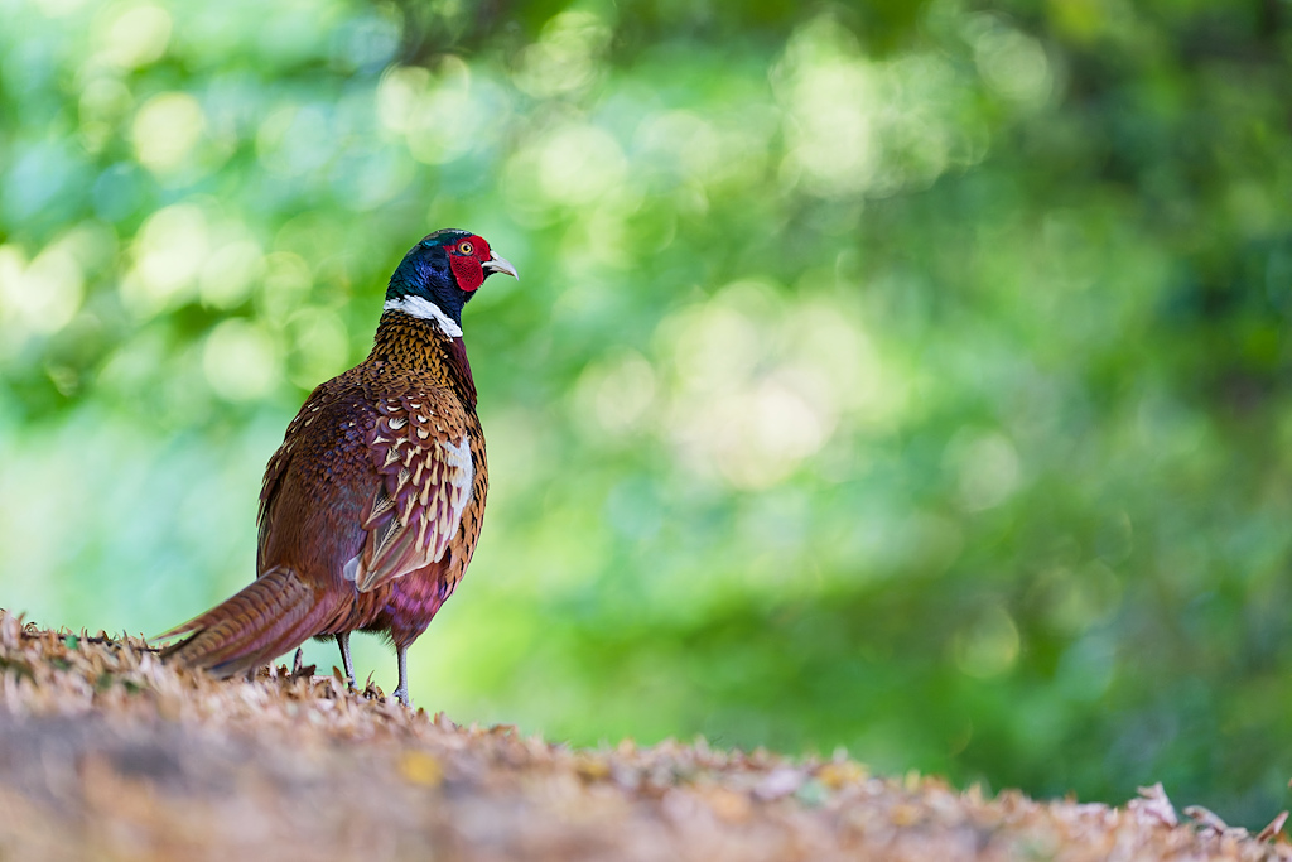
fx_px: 10767
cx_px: 646
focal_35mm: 300
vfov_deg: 4.6
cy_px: 431
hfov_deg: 6.9
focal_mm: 300
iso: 3200
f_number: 2.8
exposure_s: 1/1000
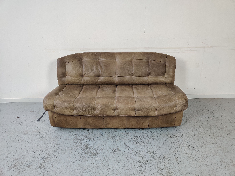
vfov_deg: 51.4
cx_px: 118
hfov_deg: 65.3
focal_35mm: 27
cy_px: 88
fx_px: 183
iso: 160
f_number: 1.65
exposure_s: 1/100
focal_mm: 4.75
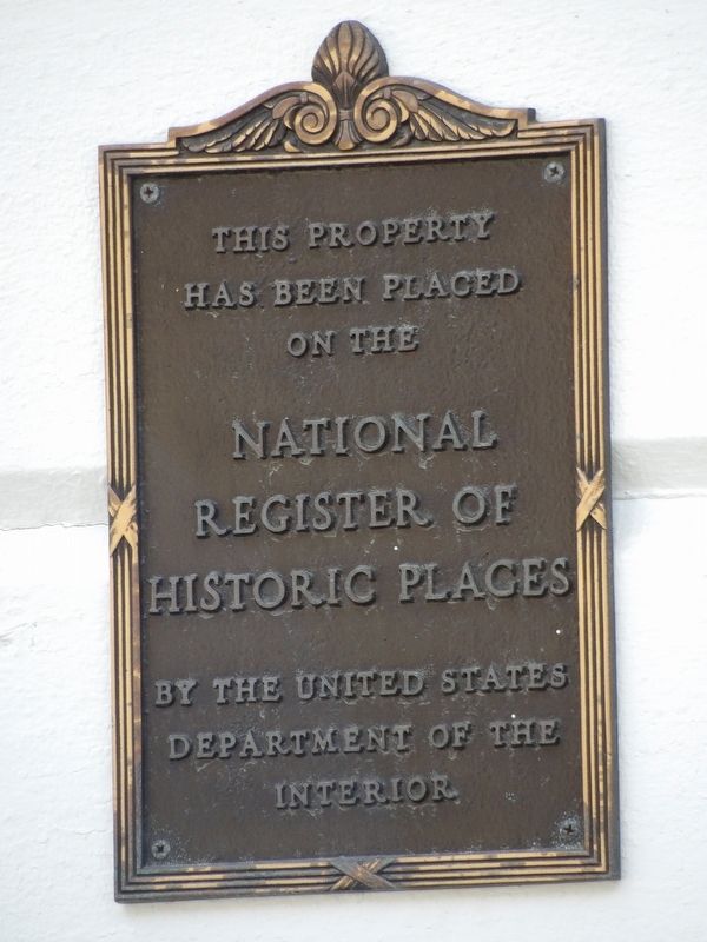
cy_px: 471
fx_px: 23093
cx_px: 354
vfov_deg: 2.3
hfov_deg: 1.8
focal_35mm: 848
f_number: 4.8
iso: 200
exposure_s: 1/89
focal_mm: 152.1
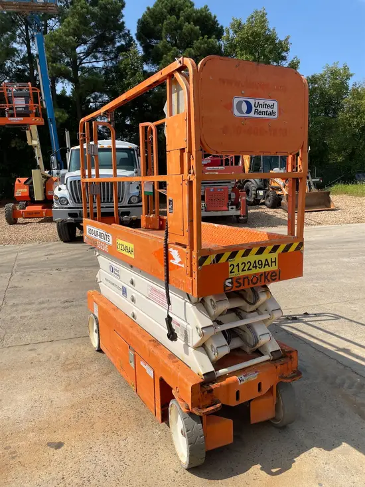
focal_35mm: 26
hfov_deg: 53.1
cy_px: 244
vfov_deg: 67.3
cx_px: 182
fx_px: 365
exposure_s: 1/4132
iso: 32
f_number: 1.6
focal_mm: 4.2
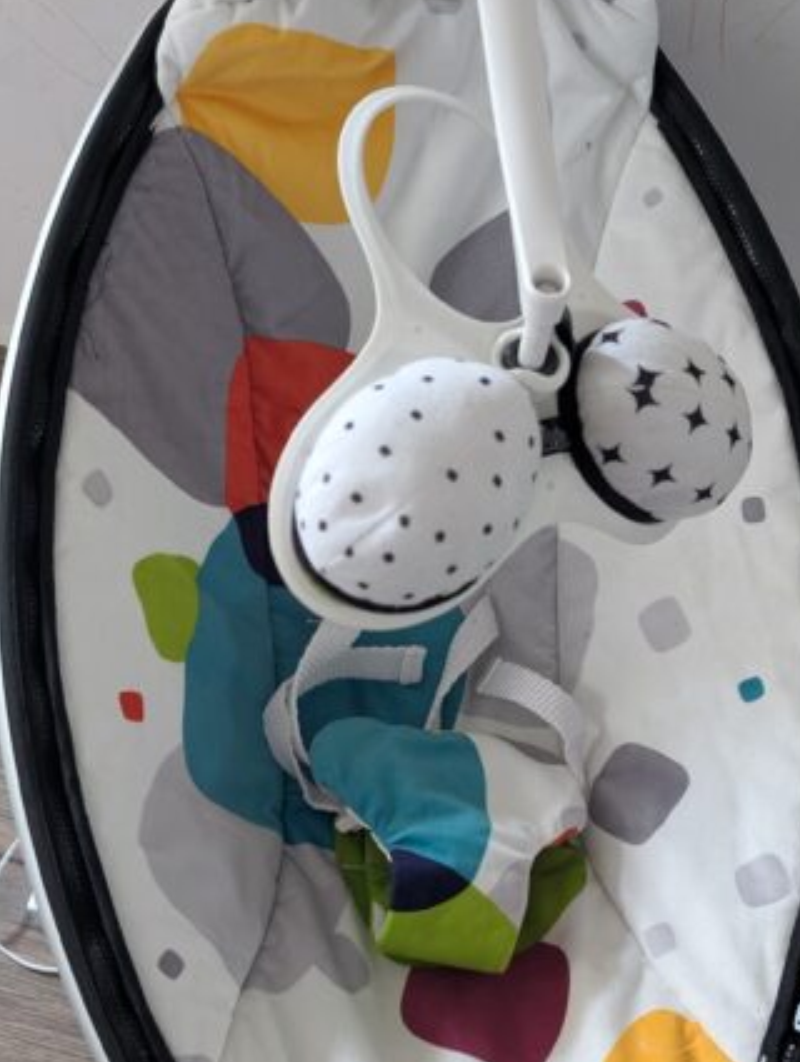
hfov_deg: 32.2
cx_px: 425
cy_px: 658
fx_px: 1383
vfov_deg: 41.7
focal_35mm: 45
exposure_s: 1/63.6
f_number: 1.68
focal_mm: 6.9
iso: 569
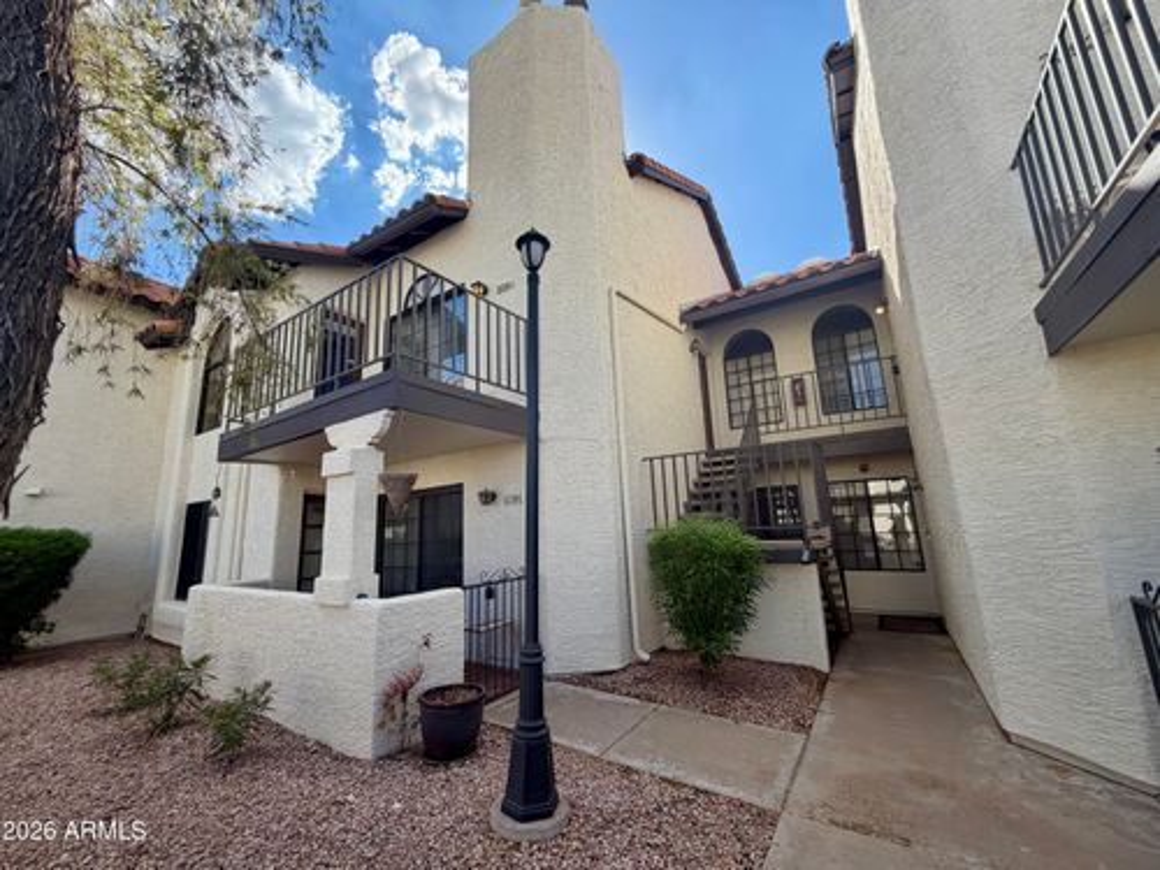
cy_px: 435
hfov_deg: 102.1
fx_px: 469
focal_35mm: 14
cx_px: 580
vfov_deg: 85.7
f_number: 2.2
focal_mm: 2.22
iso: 40
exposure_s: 1/631
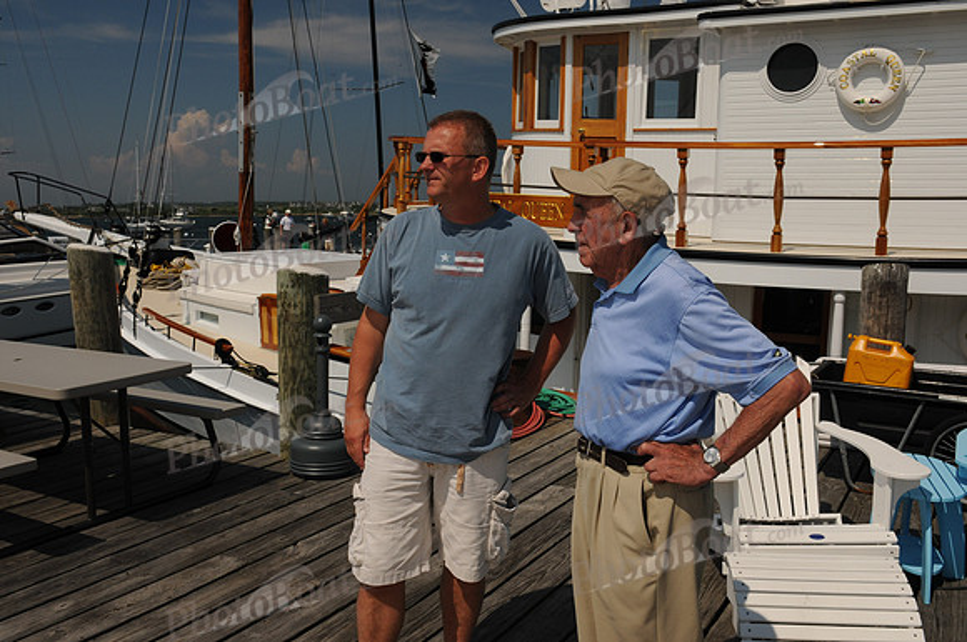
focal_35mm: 33
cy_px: 321
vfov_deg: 39.9
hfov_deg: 57.3
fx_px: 885
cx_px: 484
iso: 200
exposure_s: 1/250
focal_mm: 22
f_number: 13
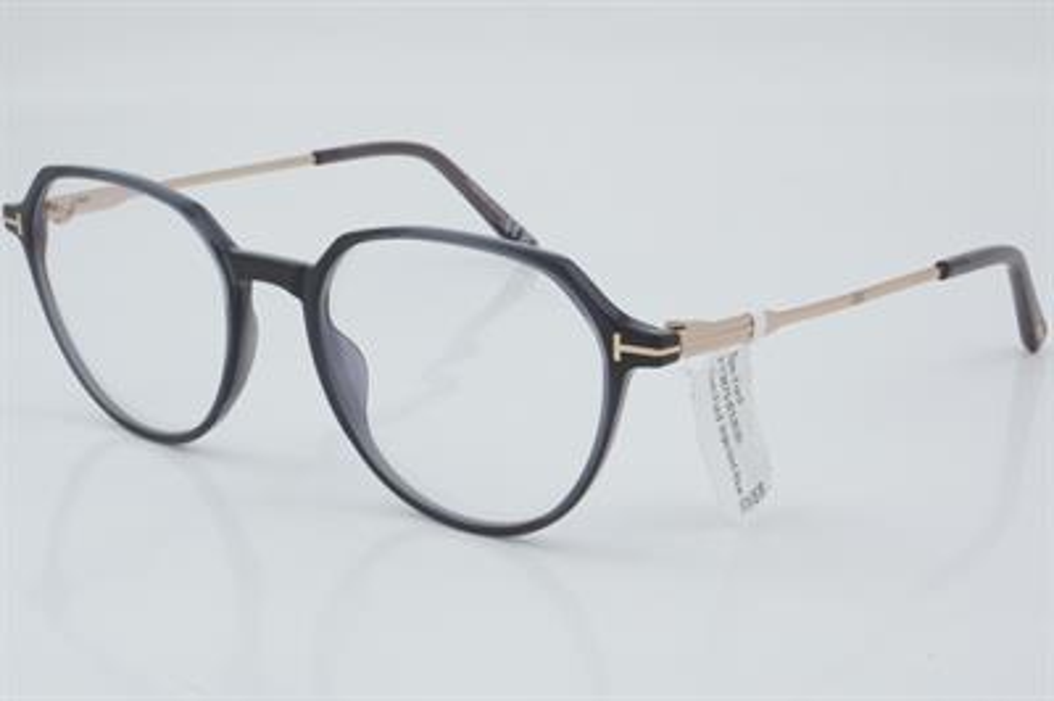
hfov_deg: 27.0
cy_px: 350
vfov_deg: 18.2
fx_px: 2194
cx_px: 527
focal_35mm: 75
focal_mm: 50
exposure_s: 1/3
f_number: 32
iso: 100
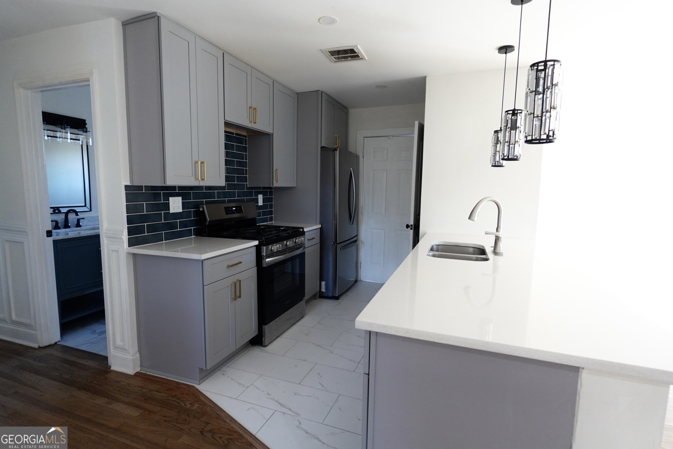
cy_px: 224
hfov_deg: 90.0
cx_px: 336
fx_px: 337
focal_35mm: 18
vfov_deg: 67.5
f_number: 1.8
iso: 500
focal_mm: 6.9
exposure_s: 1/80
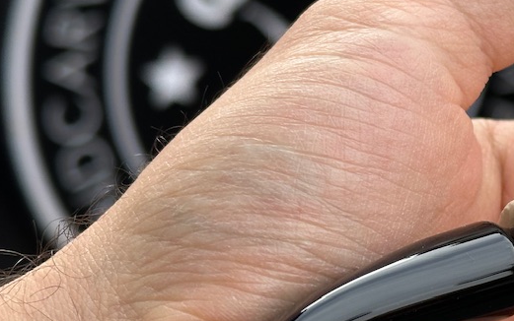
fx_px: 1752
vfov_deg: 10.5
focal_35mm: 125
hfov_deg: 16.3
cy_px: 173
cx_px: 531
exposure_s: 1/785
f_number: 1.78
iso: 64
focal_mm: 6.86
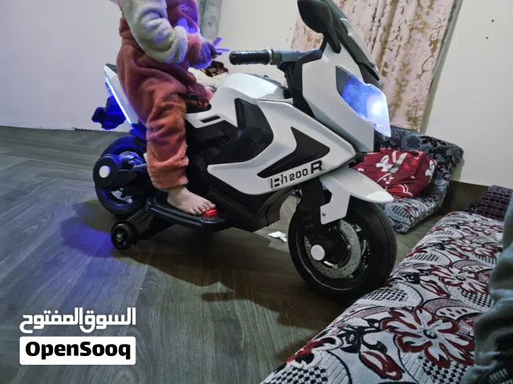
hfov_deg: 73.9
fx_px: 341
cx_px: 256
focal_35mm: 23
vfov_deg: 58.9
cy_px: 192
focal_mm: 6.3
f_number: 1.7
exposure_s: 1/17.2
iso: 1250
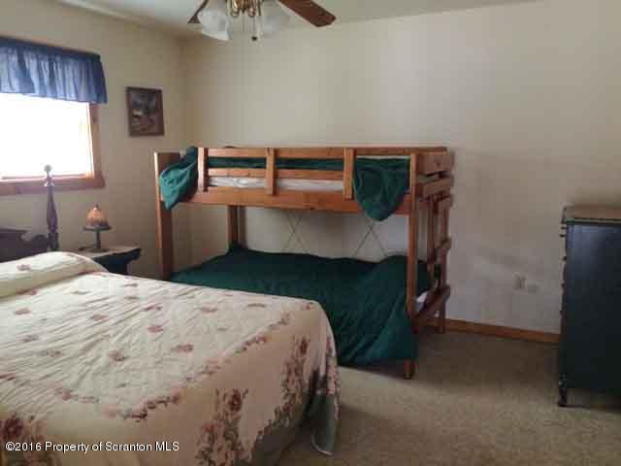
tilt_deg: -8.8
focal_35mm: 29
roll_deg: +0.7
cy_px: 233
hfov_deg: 61.7
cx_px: 310
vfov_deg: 48.2
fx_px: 520
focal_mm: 4.15
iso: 400
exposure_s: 1/15
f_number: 2.2
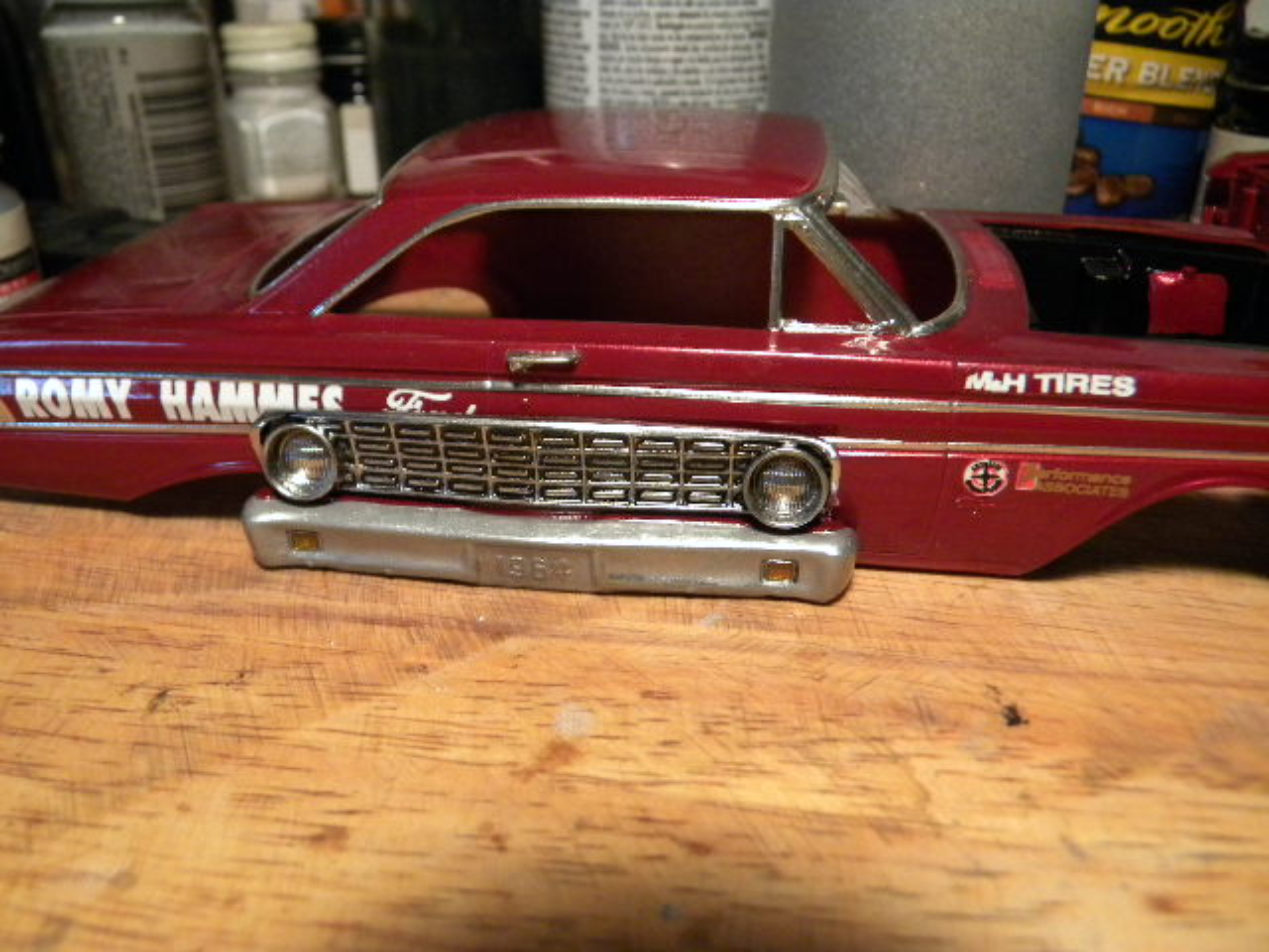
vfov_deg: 49.7
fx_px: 1026
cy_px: 476
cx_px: 634
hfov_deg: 63.4
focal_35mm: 28
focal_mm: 5
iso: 400
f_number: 3.5
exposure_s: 1/49.7
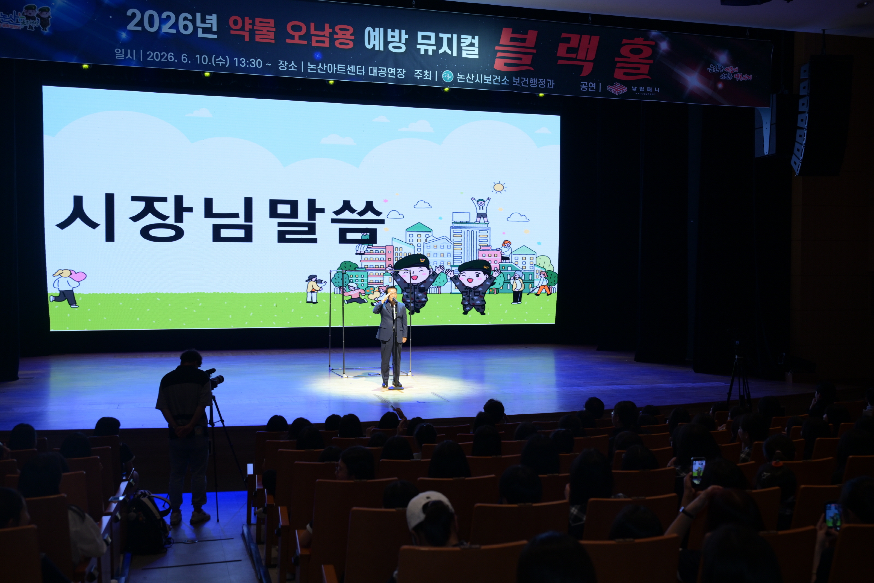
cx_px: 437
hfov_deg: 55.8
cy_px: 292
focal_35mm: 34
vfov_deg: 38.9
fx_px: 825
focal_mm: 34
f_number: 4
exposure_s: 1/160
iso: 500
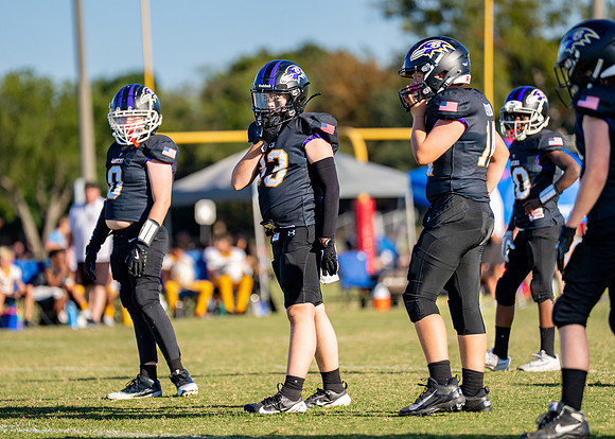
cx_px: 282
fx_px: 4638
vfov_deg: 5.4
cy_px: 209
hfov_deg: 7.6
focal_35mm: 266
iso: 160
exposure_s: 1/4000
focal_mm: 200
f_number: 2.8
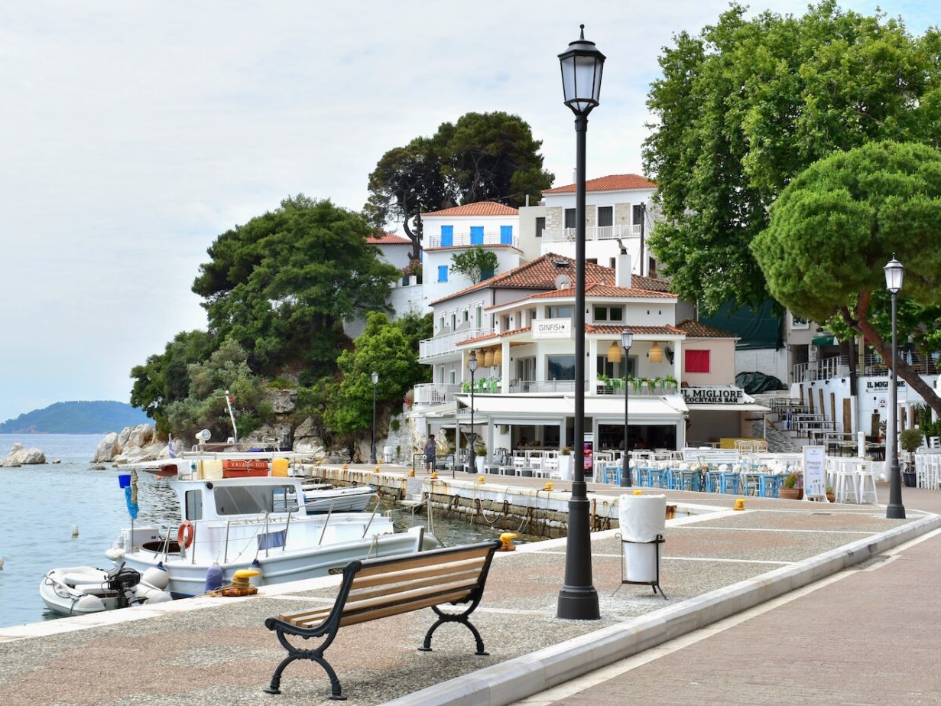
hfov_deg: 37.8
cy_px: 353
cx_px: 493
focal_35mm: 51
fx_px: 1374
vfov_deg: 28.8
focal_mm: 31
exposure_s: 1/125
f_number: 11
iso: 100
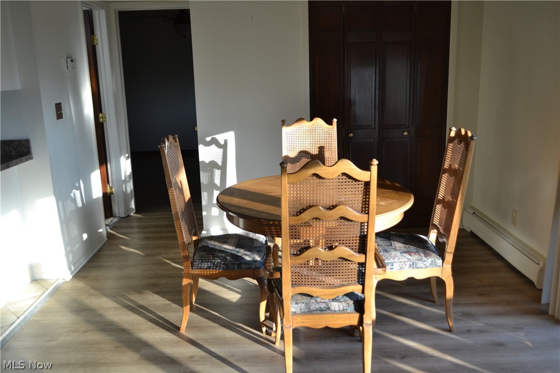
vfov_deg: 40.0
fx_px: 513
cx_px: 280
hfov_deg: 57.2
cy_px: 186
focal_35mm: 33
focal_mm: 22
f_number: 4
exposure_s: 1/60
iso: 400
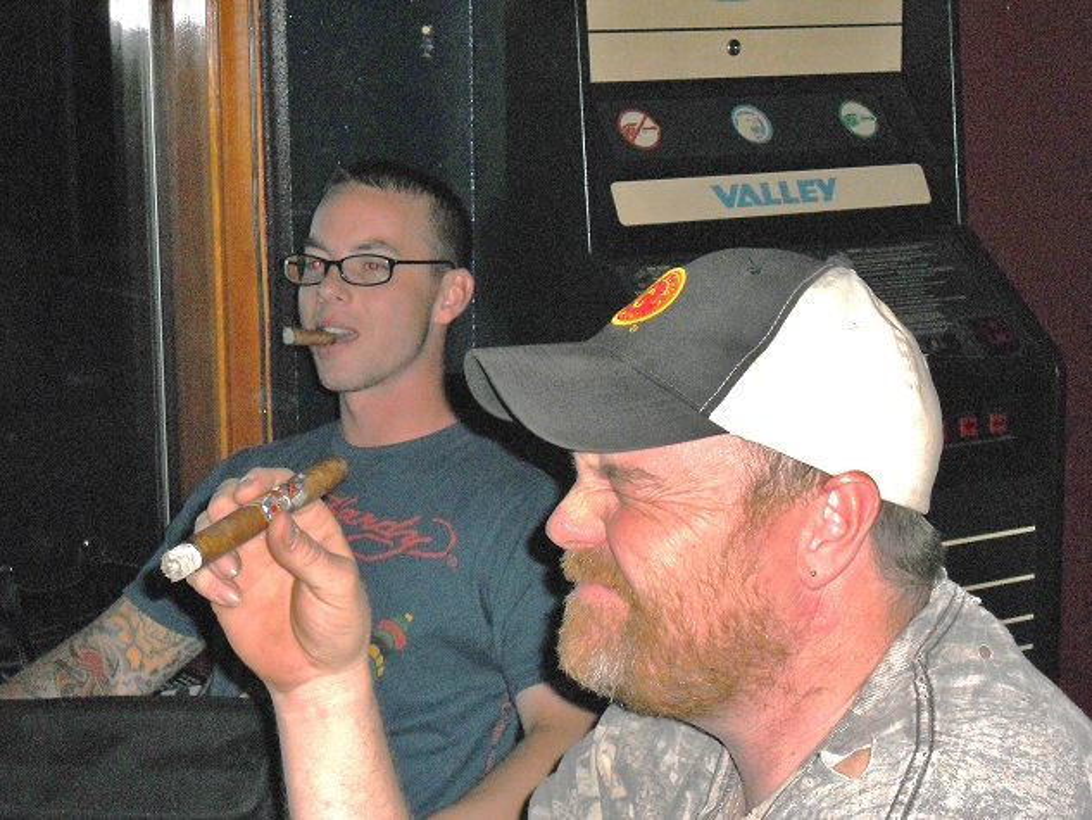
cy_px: 410
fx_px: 2430
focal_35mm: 77
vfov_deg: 19.1
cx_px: 546
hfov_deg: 25.3
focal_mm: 13.9
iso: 320
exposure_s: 1/60
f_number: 5.9
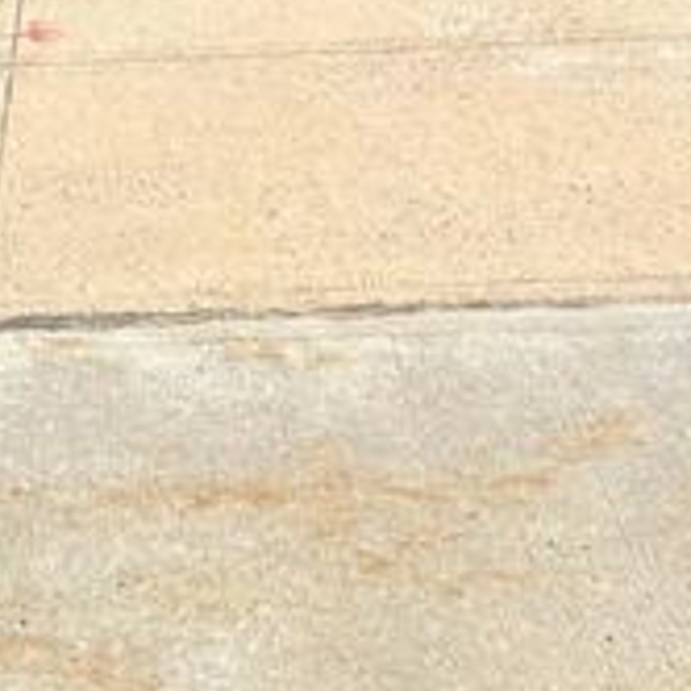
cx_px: 200
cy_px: -641
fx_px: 2078
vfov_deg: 15.5
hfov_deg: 18.8
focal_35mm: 92
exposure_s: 1/1626
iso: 50
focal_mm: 5.96
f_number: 1.6
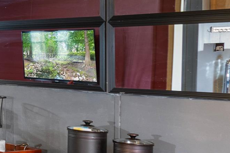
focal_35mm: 89
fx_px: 568
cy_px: 32
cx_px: -253
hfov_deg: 16.3
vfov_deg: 15.3
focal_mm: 13
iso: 100
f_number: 4.8
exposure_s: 6
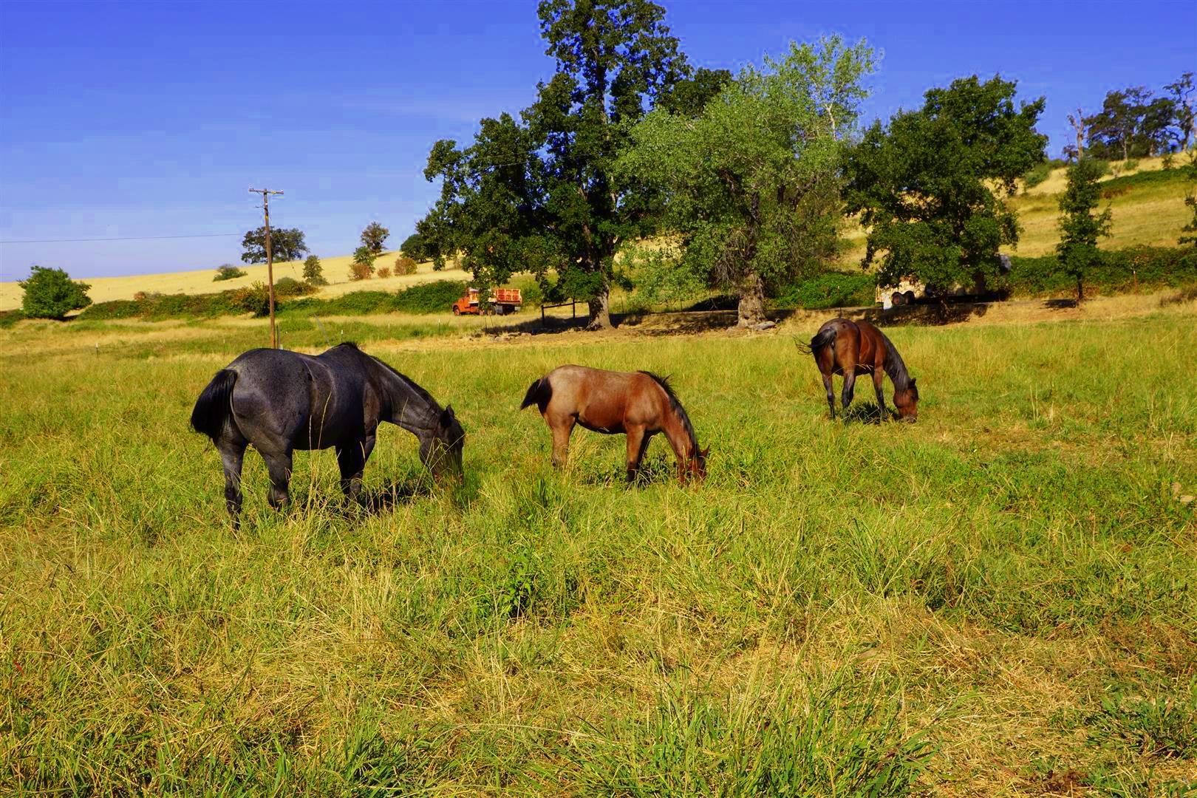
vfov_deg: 34.2
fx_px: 1297
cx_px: 598
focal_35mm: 39
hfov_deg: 49.6
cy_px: 399
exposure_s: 1/200
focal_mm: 26
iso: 100
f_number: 13
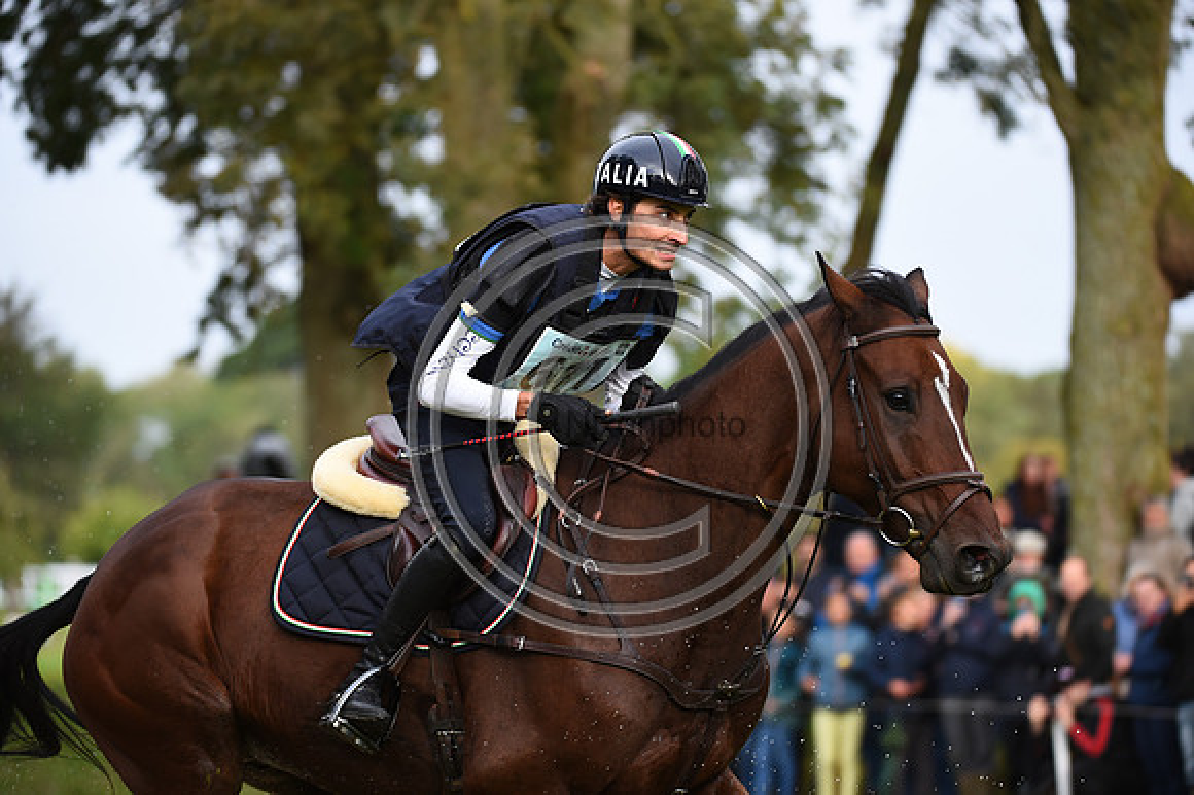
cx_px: 597
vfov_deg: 6.9
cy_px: 398
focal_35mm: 200
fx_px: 6629
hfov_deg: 10.3
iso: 900
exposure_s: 1/1000
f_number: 4.5
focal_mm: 200
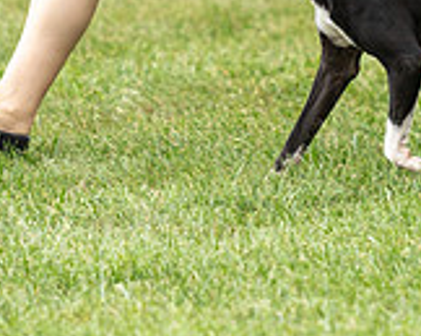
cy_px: -156
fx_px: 9751
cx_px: 235
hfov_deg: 2.5
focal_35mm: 784
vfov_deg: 2.0
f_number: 2.8
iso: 400
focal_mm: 200
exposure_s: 1/640
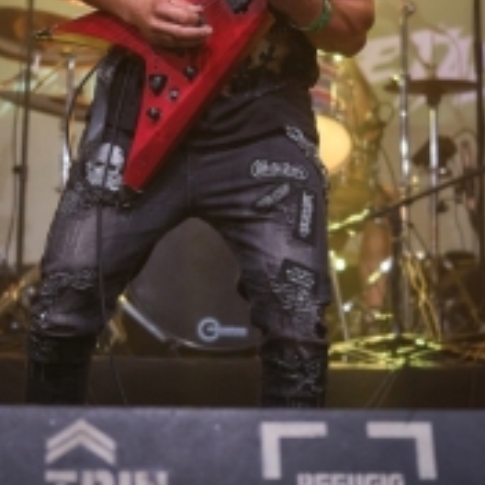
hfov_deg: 17.5
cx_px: 180
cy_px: 218
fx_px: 1569
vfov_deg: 17.6
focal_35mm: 99
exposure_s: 1/200
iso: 500
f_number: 1.2
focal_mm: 27
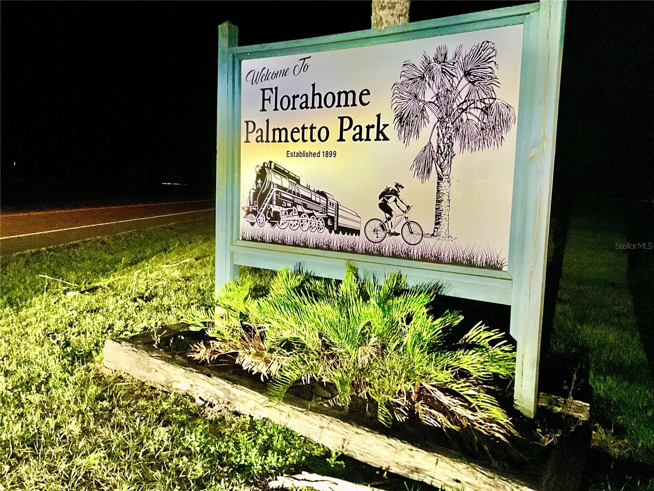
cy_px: 246
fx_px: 548
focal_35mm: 29
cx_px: 327
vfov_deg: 48.2
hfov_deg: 61.7
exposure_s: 1/40
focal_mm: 3
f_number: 1.8
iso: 320
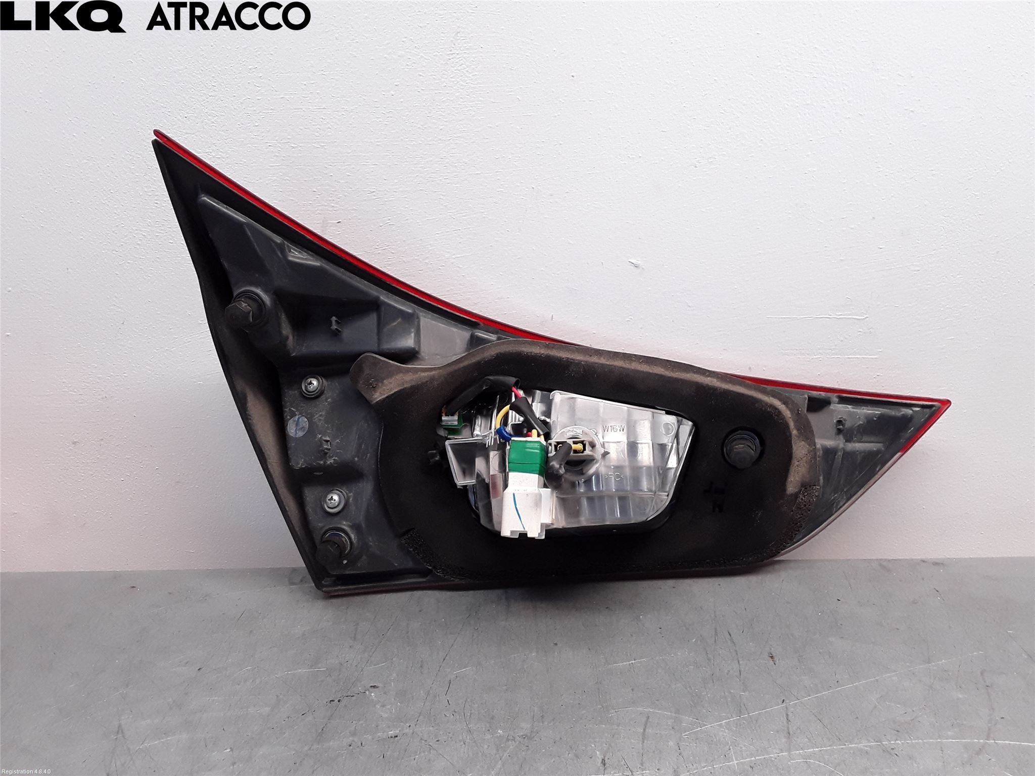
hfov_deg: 63.4
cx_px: 518
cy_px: 388
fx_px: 837
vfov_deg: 49.7
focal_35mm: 28
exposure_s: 1/128
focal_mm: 2.91
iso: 100
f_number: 1.9
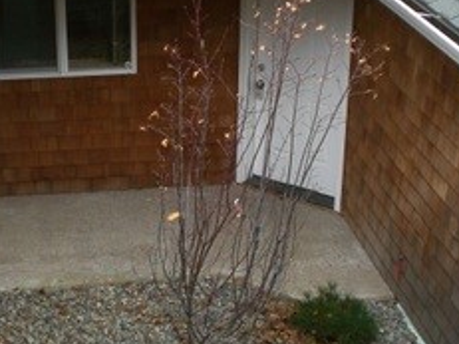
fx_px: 1047
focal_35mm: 79
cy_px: 173
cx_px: 171
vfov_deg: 18.6
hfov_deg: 24.7
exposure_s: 1/80
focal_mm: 6.3
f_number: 3.1
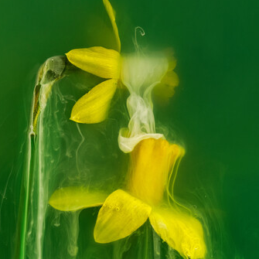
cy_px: 175
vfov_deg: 4.9
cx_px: 19
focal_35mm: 356
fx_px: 3014
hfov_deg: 4.9
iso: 200
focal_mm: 90
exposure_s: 1/125
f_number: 16
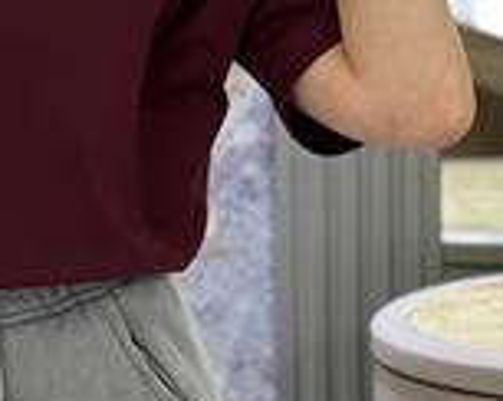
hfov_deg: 7.5
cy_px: 92
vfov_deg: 6.0
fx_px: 3806
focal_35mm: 256
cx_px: 7
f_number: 2.8
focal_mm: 9
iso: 250
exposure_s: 1/33
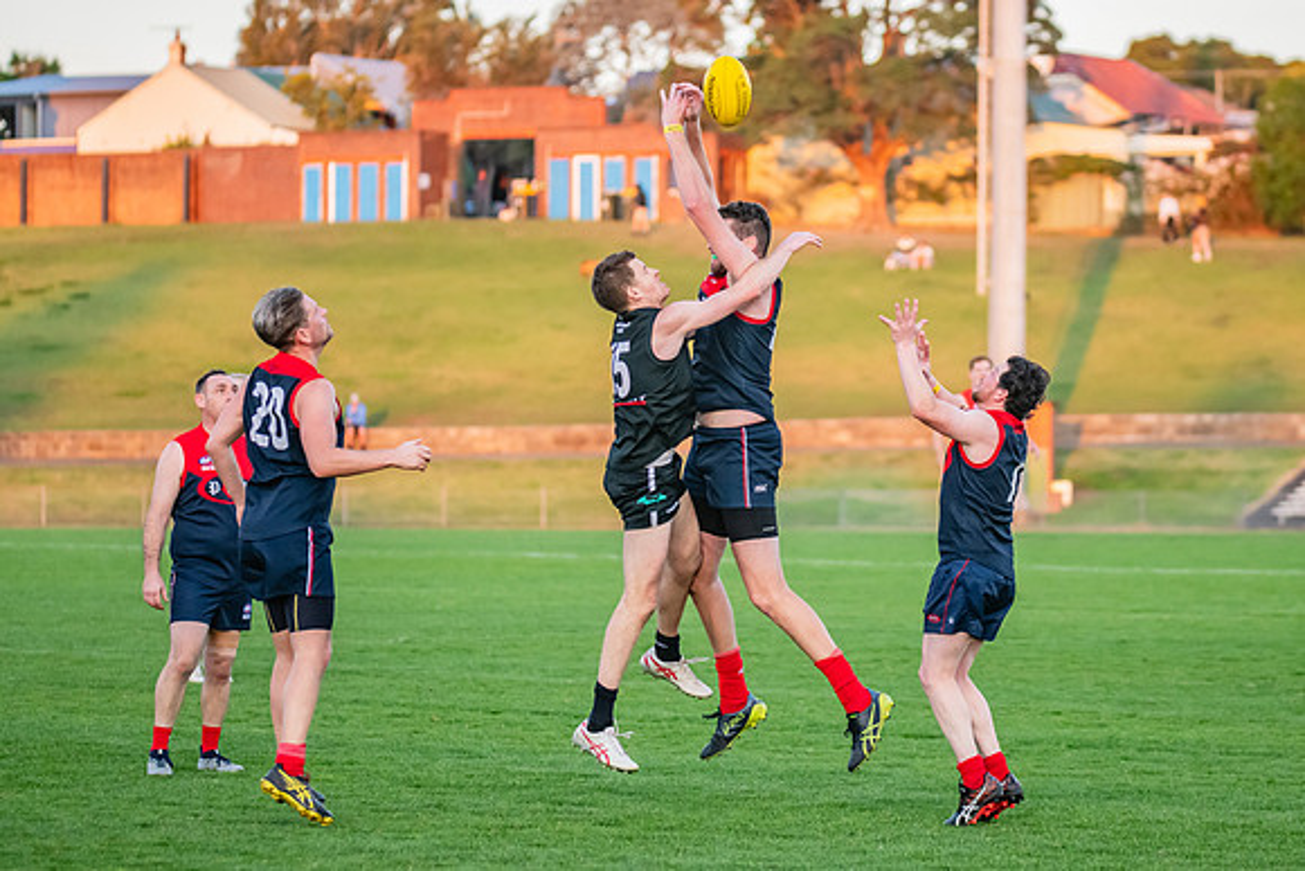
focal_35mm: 167
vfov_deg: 8.2
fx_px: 6066
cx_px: 752
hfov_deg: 12.3
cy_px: 378
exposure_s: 1/1600
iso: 1800
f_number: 2.8
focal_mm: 125
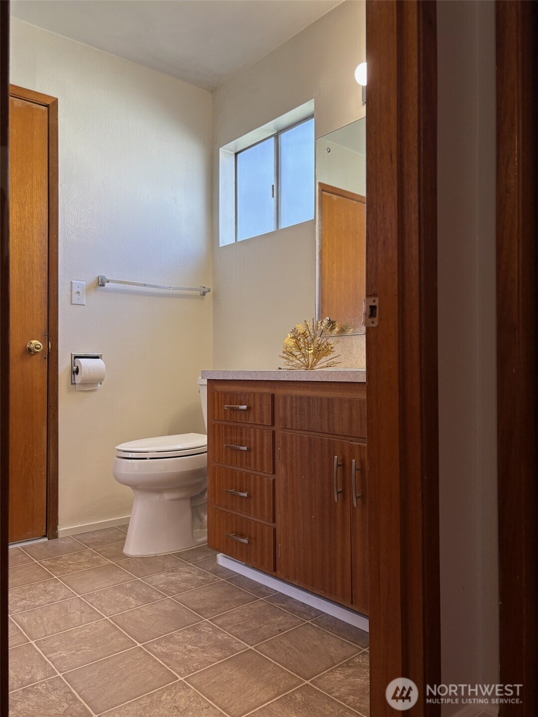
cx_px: 269
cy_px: 358
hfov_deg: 53.1
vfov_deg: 67.3
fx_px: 539
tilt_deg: +1.6
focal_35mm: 26
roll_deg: -0.3
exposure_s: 1/121
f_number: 1.6
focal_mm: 5.96
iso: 100
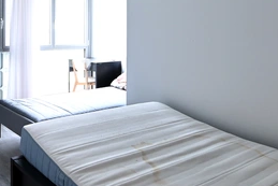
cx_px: 54
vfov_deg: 34.9
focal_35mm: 37
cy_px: 37
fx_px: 286
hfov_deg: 48.8
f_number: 11
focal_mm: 16
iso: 400
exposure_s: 1/1.3
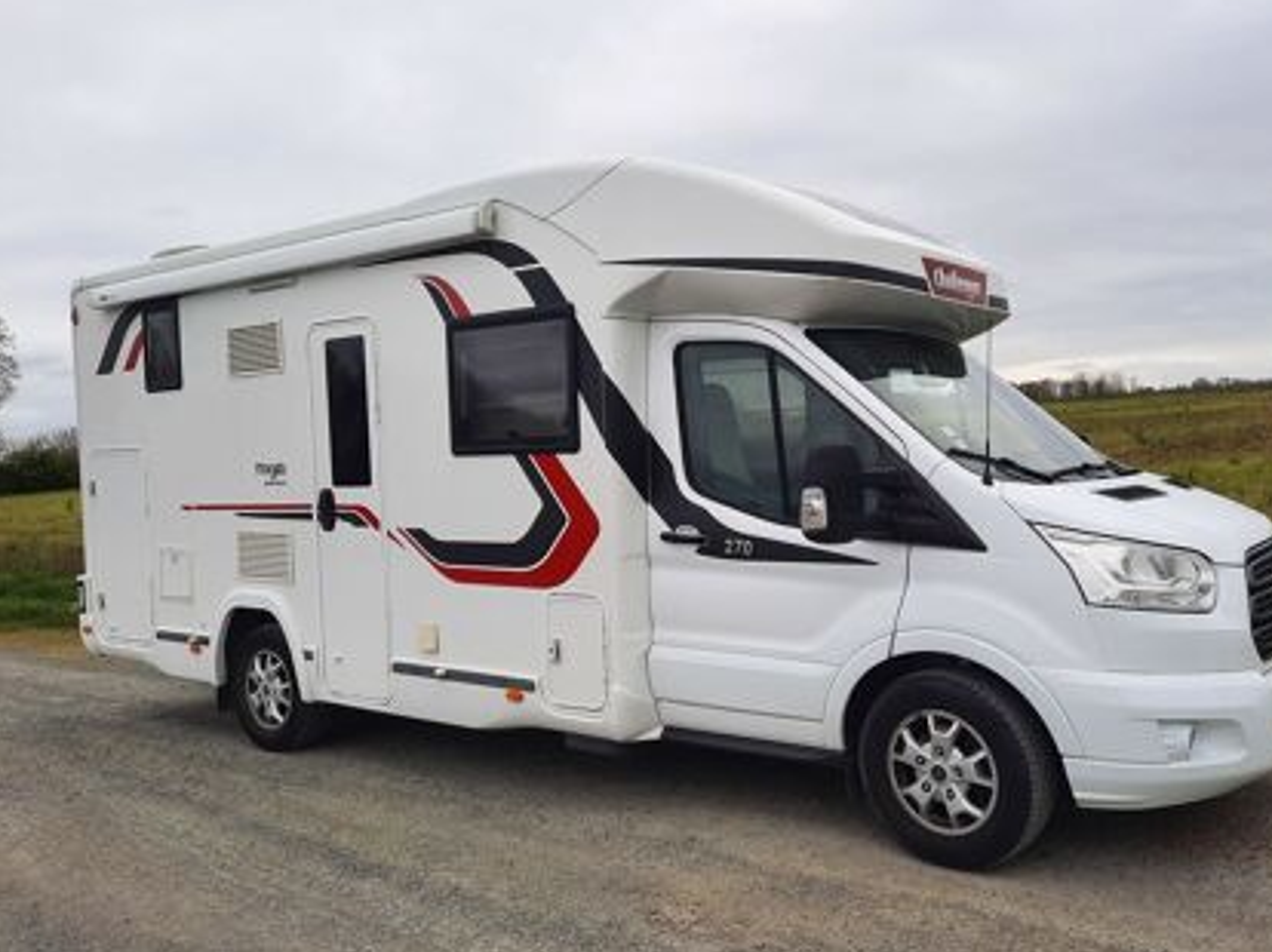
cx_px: 725
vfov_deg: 48.2
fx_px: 1065
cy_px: 485
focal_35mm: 29
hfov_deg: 61.4
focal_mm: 4.6
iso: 32
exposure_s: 1/495
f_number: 2
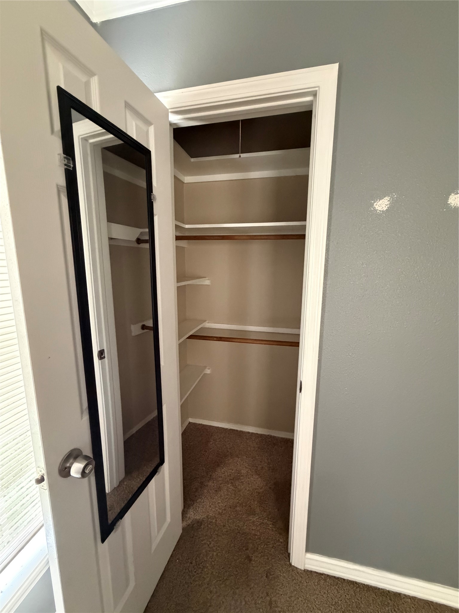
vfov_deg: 102.1
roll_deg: -0.4
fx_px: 248
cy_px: 306
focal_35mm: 14
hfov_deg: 85.7
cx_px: 230
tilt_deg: -10.0
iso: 1250
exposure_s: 1/57
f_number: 2.2
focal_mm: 2.22
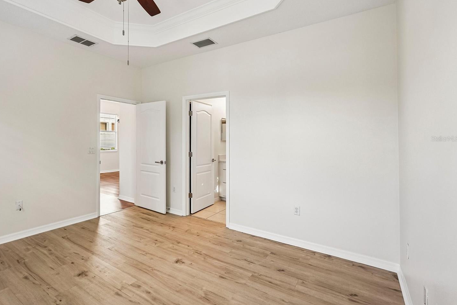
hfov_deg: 89.6
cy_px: 139
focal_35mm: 18
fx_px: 228
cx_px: 203
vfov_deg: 67.3
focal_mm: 16
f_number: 8
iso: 400
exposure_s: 1/40
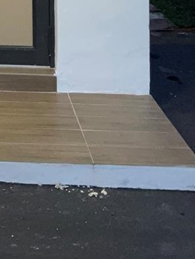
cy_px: -141
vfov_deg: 18.4
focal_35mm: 93
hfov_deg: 15.0
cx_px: -81
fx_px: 698
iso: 40
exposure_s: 1/60
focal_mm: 3
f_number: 1.8
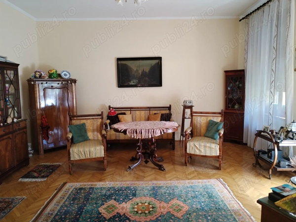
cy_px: 111
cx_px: 148
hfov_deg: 67.3
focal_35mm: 26
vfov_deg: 53.1
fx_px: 222
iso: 899
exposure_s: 1/25
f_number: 1.8
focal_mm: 4.75
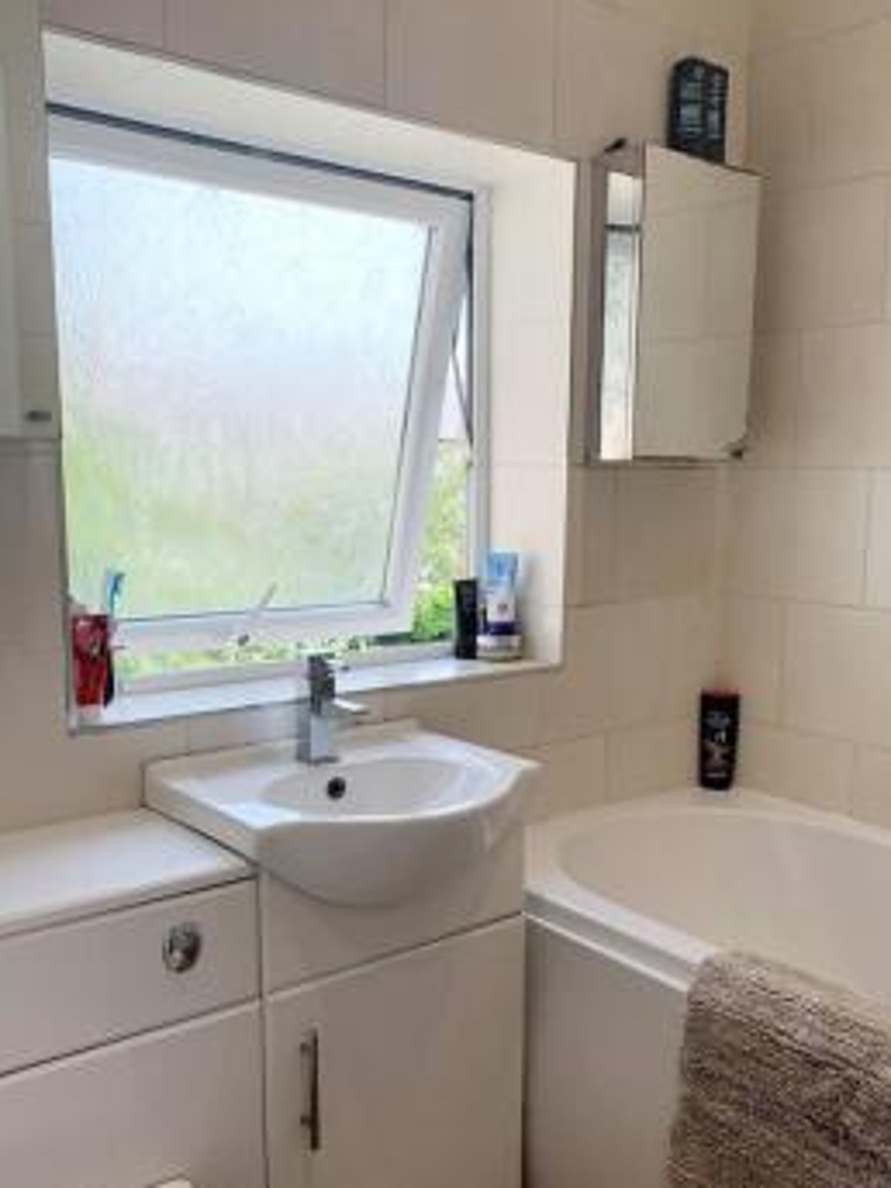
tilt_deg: -9.1
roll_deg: -1.0
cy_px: 668
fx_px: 1133
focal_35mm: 33
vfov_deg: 55.2
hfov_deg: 42.8
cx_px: 508
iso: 25
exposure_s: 1/184
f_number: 1.8
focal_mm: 4.25
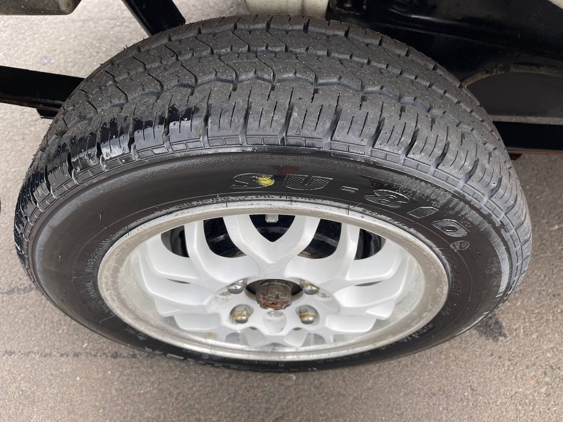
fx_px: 407
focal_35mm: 25
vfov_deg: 54.9
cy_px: 211
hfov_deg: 69.4
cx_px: 282
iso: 32
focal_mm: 5.1
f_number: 1.6
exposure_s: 1/161
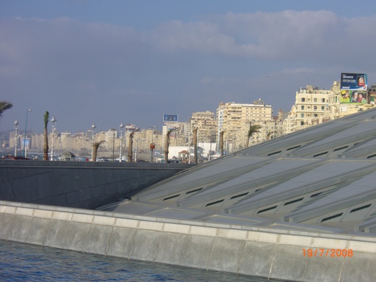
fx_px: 1238
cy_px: 141
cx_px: 188
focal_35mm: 114
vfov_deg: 13.0
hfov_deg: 17.3
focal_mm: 23.7
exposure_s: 1/320
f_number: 5.4
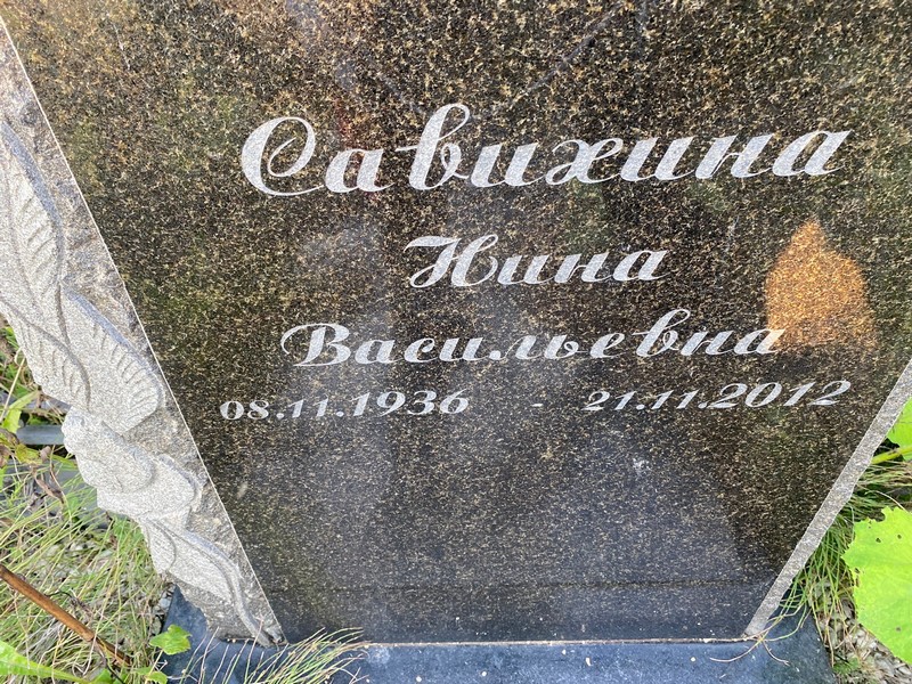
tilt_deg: -45.5
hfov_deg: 67.3
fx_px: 685
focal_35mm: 26
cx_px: 456
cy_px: 342
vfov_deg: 53.1
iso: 100
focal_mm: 4.25
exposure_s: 1/121
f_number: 1.8
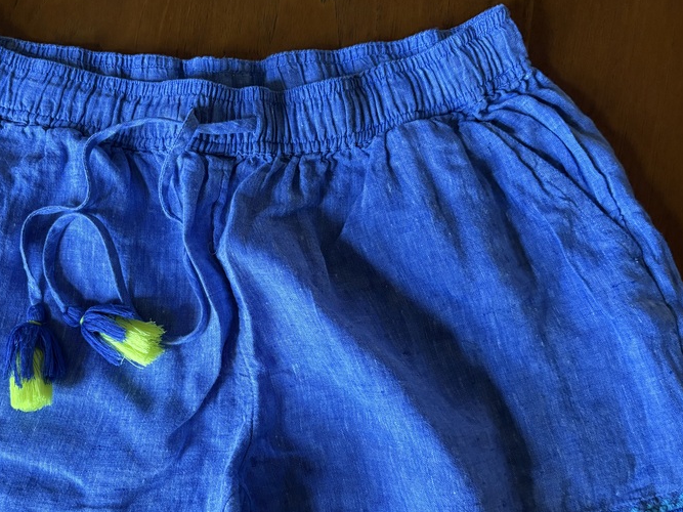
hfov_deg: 47.3
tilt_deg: -82.1
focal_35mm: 39
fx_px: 769
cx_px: 243
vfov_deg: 36.6
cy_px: 322
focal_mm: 5.96
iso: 400
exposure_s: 1/60
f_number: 1.6
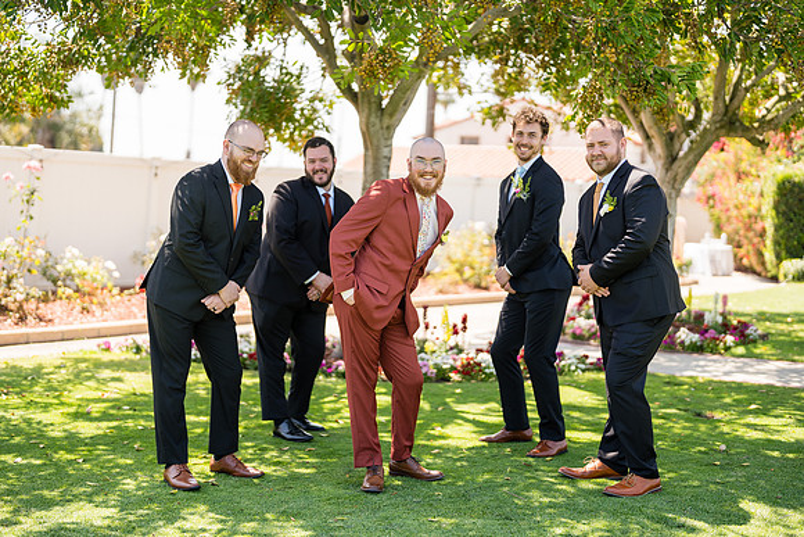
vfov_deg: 25.5
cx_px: 401
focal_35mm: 53
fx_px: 1186
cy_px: 262
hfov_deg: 37.5
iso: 100
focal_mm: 50
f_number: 1.2
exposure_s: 1/2500
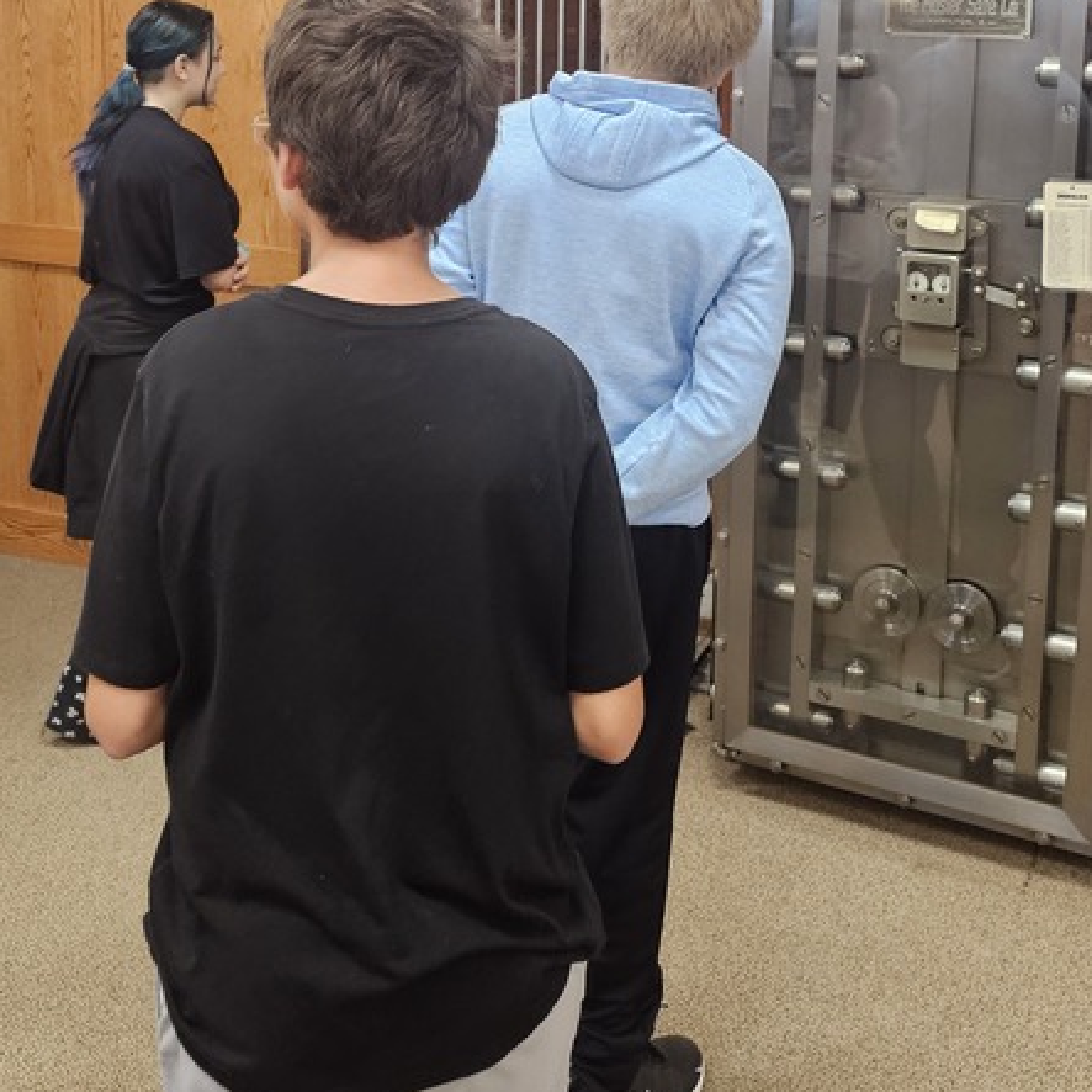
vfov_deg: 35.2
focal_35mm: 47
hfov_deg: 36.0
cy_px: 261
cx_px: 471
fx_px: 1677
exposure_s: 1/120
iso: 400
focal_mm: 6.3
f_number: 1.7
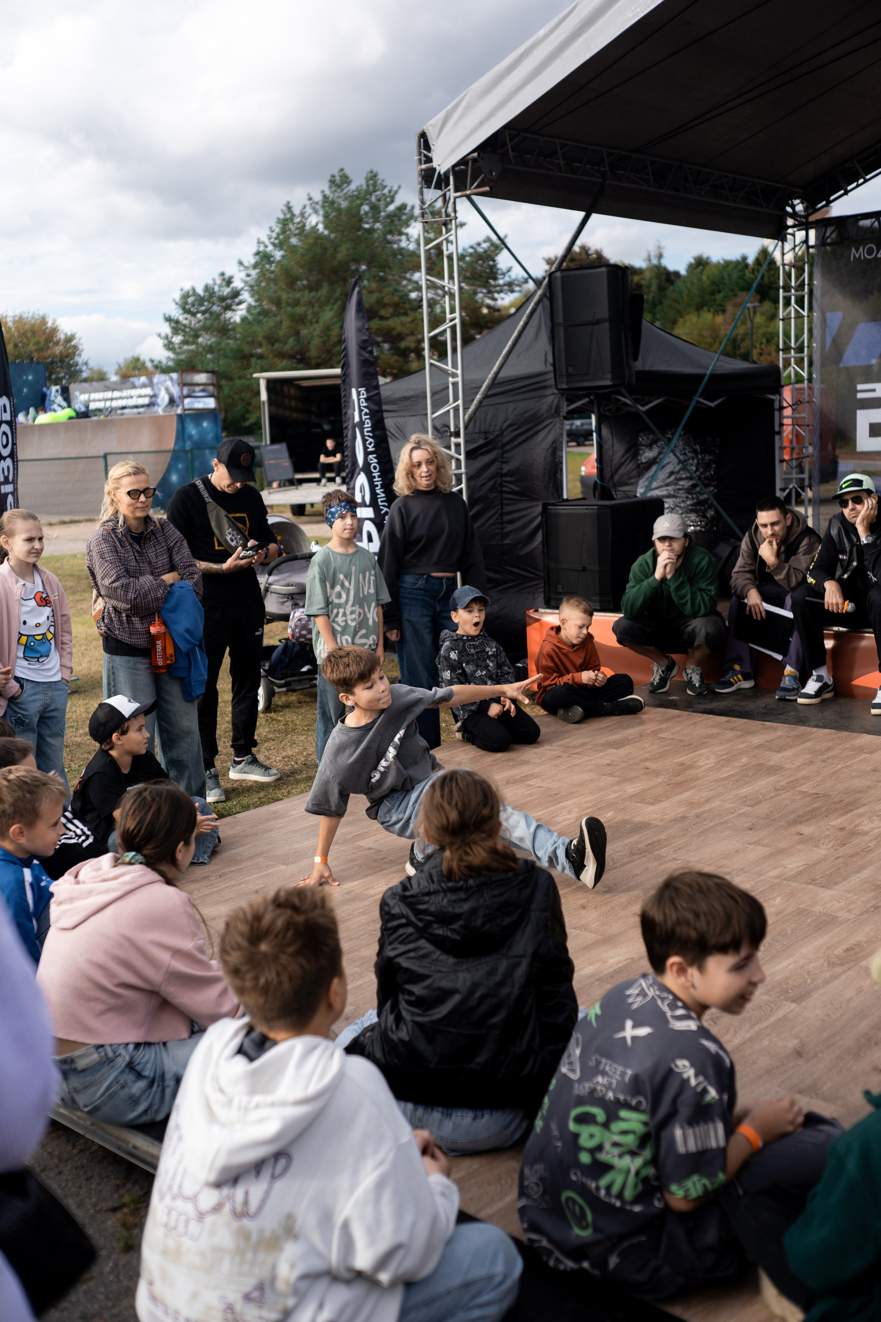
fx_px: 1285
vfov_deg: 54.4
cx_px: 440
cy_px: 661
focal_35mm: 35
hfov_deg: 37.9
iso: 100
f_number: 2.5
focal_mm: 35
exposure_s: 1/1600
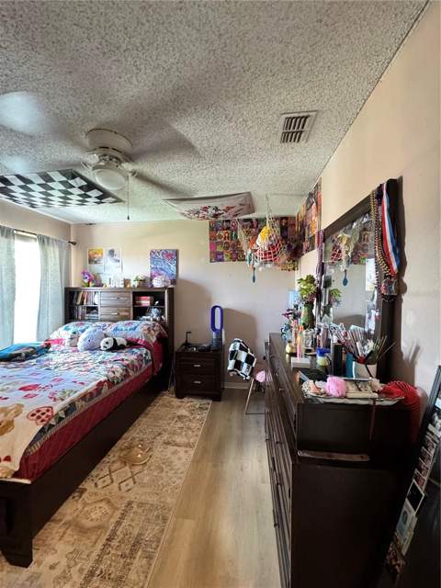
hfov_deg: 85.7
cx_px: 220
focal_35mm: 14
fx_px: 238
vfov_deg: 102.1
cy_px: 294
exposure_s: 1/30
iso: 1250
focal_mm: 2.22
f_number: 2.2
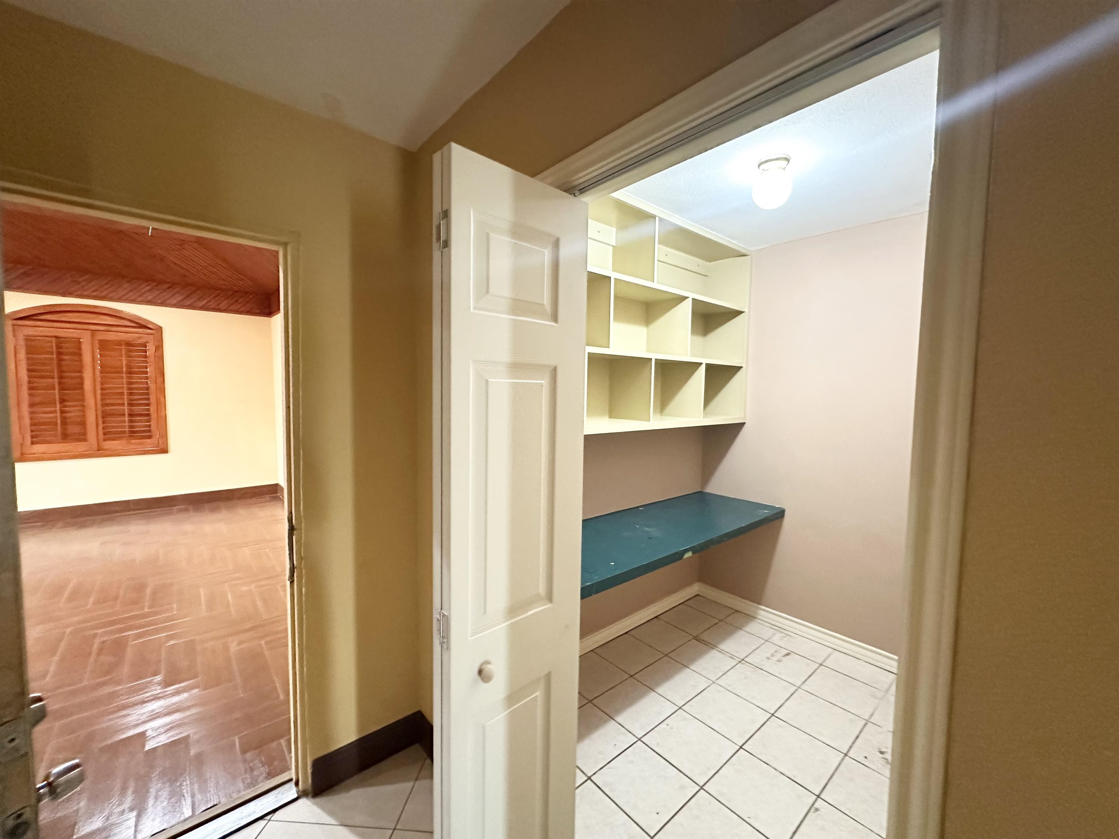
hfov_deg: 102.1
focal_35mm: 14
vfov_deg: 85.7
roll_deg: -0.6
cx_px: 560
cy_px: 420
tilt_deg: -4.2
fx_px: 453
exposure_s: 1/60
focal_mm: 2.22
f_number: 2.2
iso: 800
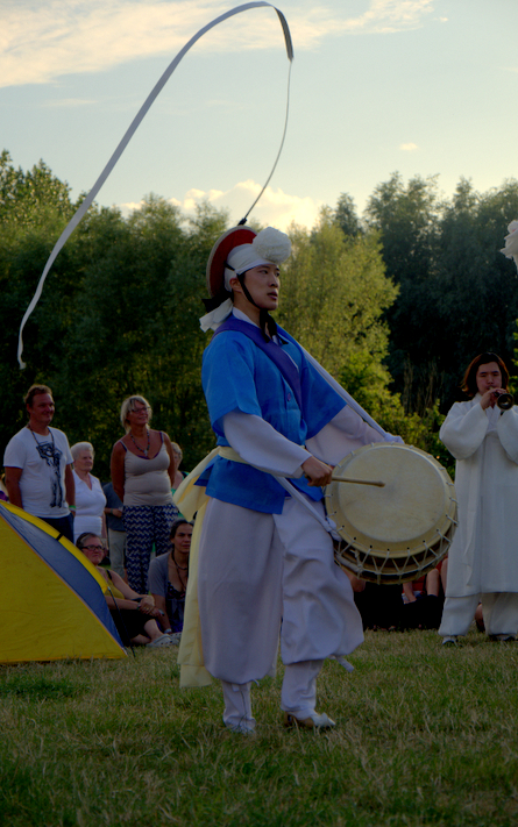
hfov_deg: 12.8
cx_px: 264
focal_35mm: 102
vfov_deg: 20.4
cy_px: 412
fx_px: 2302
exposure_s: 1/400
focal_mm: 66
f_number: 5.3
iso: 100
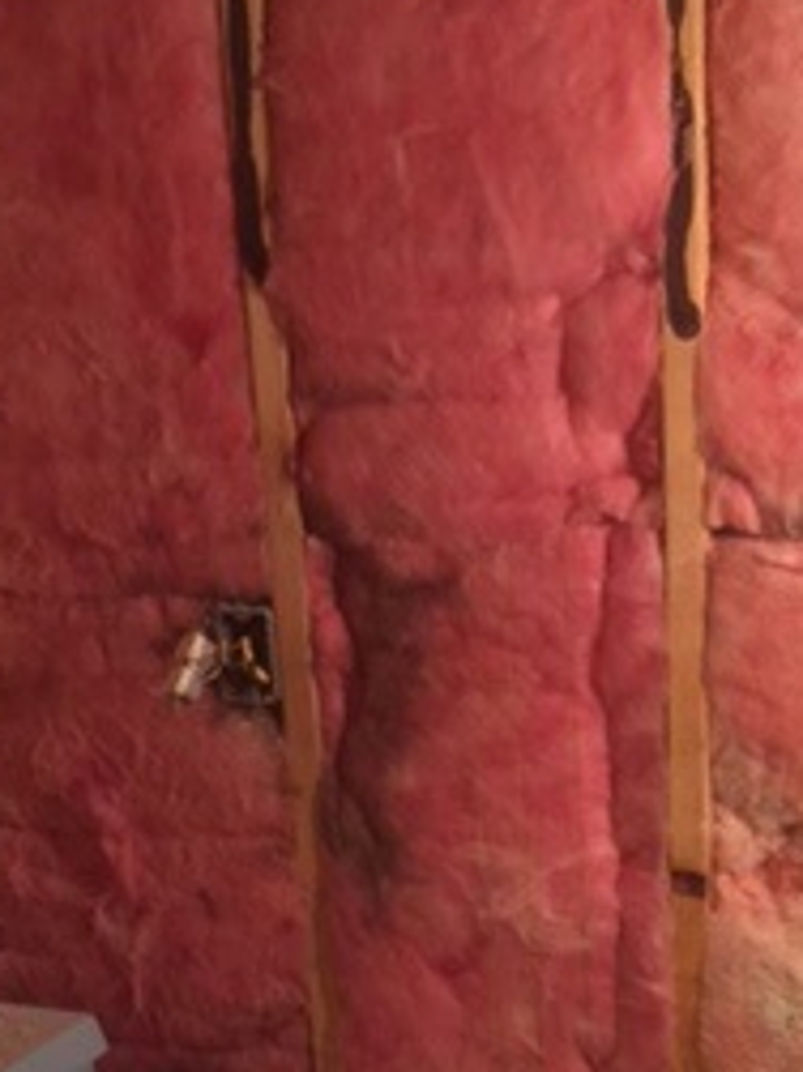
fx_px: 2291
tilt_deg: -22.4
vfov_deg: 25.2
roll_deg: +3.1
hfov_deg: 19.9
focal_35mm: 74
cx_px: 419
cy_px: 1038
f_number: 2.2
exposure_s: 1/4
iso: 80
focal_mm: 4.15
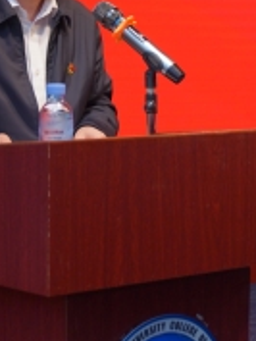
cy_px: 36
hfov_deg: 13.0
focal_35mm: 114
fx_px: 1123
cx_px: 154
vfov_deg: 17.0
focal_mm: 30
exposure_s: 1/100
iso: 320
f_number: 3.2
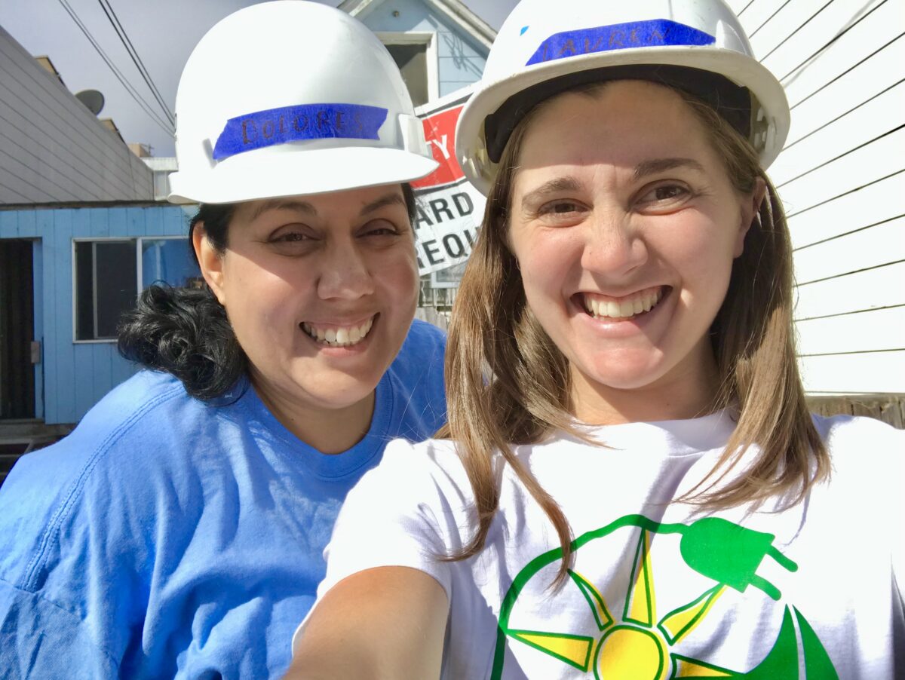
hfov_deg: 56.8
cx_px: 452
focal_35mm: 32
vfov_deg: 44.2
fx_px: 837
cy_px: 340
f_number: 2.2
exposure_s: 1/1330
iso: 25
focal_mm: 2.87
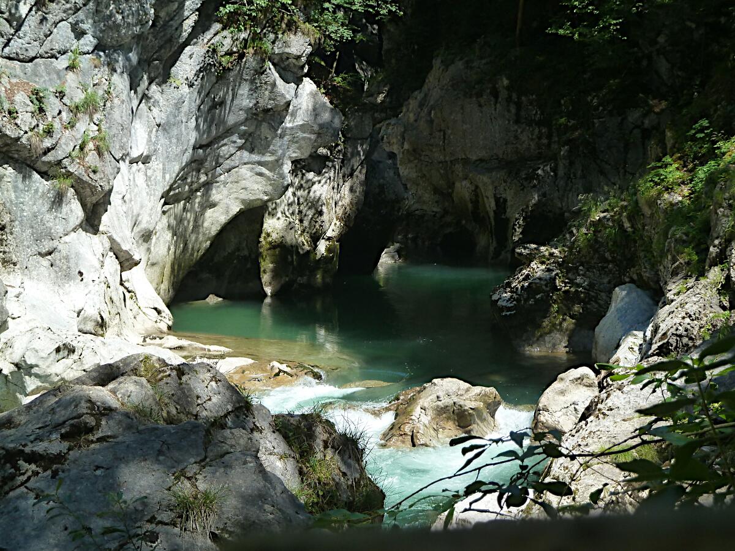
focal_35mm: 78
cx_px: 368
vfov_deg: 18.9
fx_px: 1656
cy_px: 276
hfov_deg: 25.0
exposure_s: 1/320
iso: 125
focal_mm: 12.8
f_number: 4.2
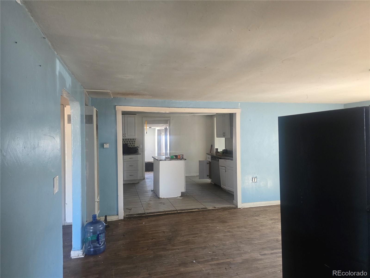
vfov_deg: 58.9
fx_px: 246
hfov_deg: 73.9
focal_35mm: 23
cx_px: 185
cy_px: 139
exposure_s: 1/120
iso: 640
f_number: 1.7
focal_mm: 6.3
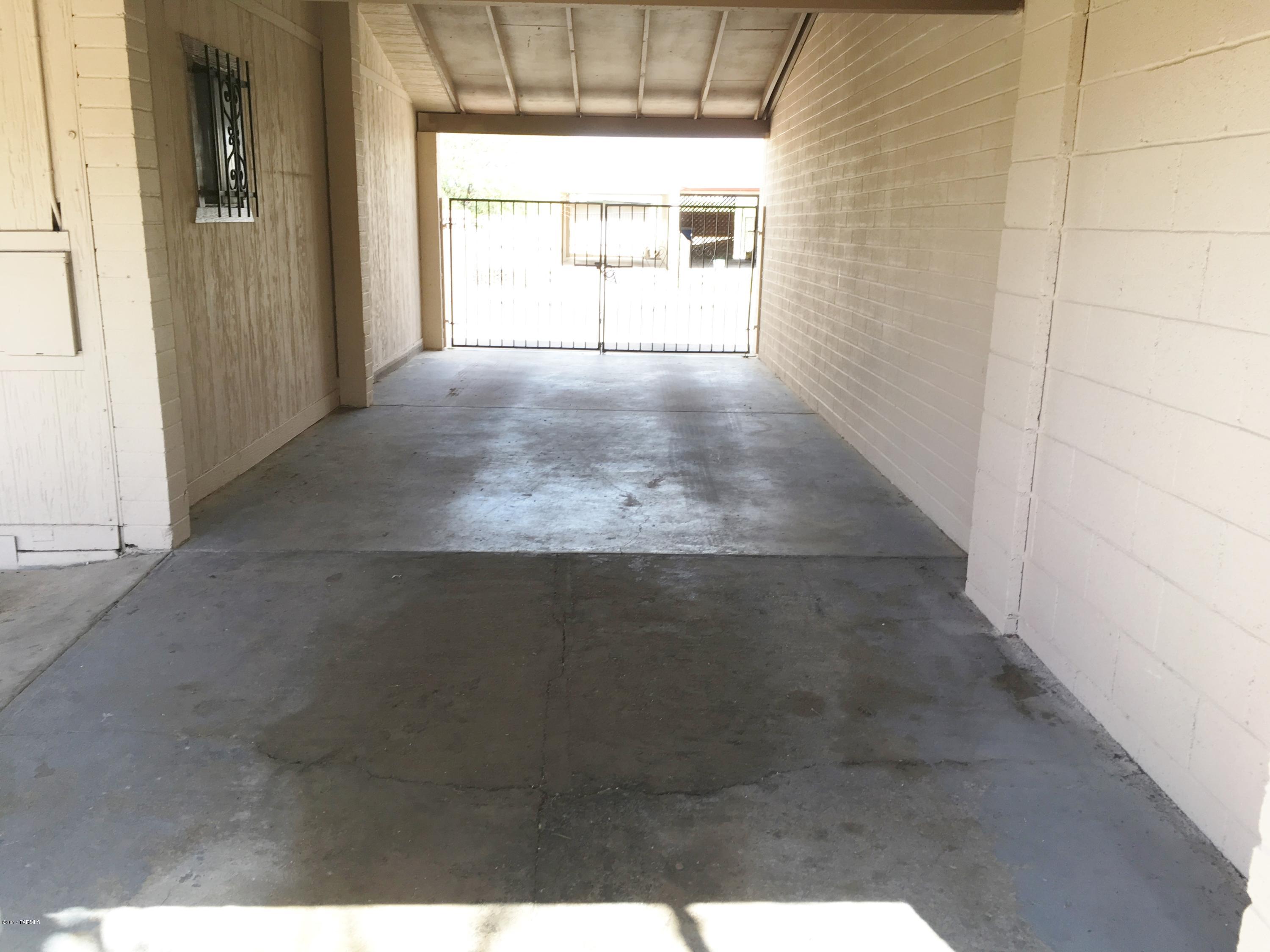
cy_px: 476
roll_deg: -2.0
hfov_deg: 61.7
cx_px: 635
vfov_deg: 48.2
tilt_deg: -13.3
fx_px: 1064
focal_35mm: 29
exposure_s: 1/120
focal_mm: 4.15
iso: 25
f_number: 2.2
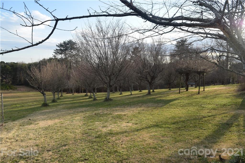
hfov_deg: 67.4
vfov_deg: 47.9
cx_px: 122
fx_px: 184
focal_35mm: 27
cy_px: 82
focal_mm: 18
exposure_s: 1/320
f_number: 9
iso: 200
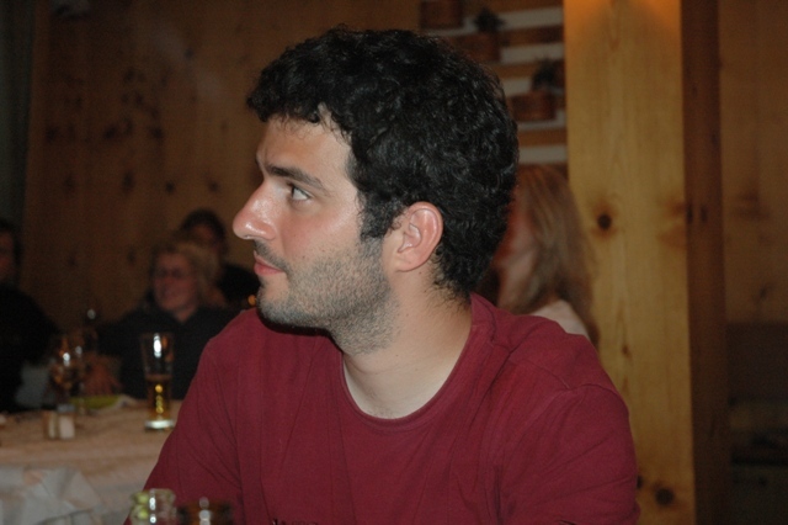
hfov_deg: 26.0
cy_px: 262
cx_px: 394
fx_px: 1706
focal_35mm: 78
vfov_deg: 17.5
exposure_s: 1/60
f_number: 4.5
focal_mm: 52
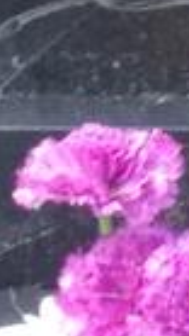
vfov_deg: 14.5
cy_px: -346
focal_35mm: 122
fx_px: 1089
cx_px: 228
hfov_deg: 9.8
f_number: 2.2
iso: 640
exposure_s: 1/24
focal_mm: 3.81
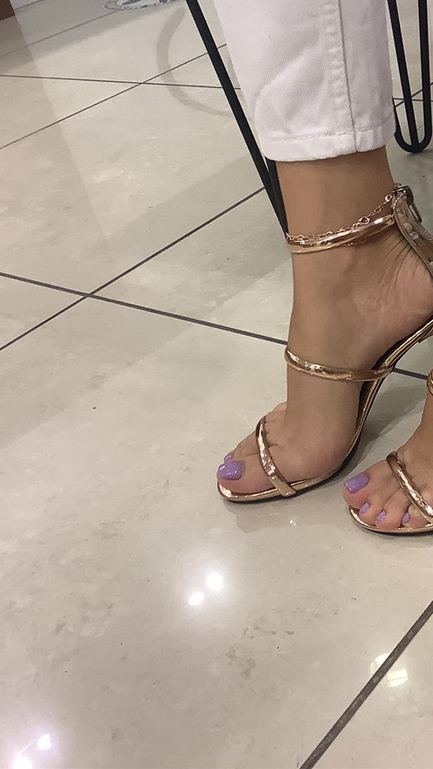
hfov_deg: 24.6
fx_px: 938
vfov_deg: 44.6
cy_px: 377
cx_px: 451
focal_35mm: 46
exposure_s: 1/100
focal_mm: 3.3
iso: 80
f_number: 2.4
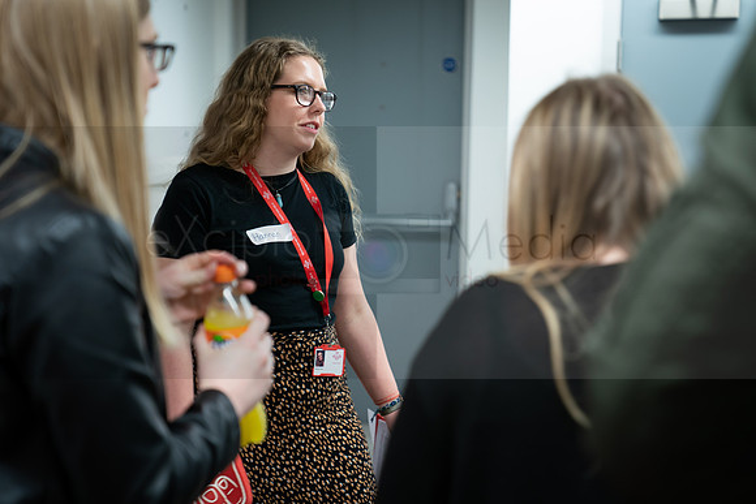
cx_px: 388
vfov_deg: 19.0
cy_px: 245
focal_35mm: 72
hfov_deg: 28.1
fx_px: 1509
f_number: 2.8
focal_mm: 70
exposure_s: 1/60
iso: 1000
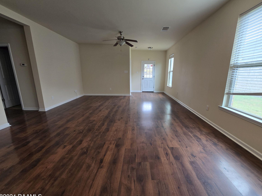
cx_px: 139
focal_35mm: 14
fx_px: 106
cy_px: 101
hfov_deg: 101.9
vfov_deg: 85.7
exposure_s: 1/60
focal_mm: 2.2
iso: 160
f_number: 2.2
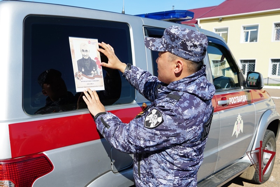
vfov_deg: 43.6
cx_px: 140
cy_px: 94
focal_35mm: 30
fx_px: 233
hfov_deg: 61.9
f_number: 5
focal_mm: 20
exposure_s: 1/500
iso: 100
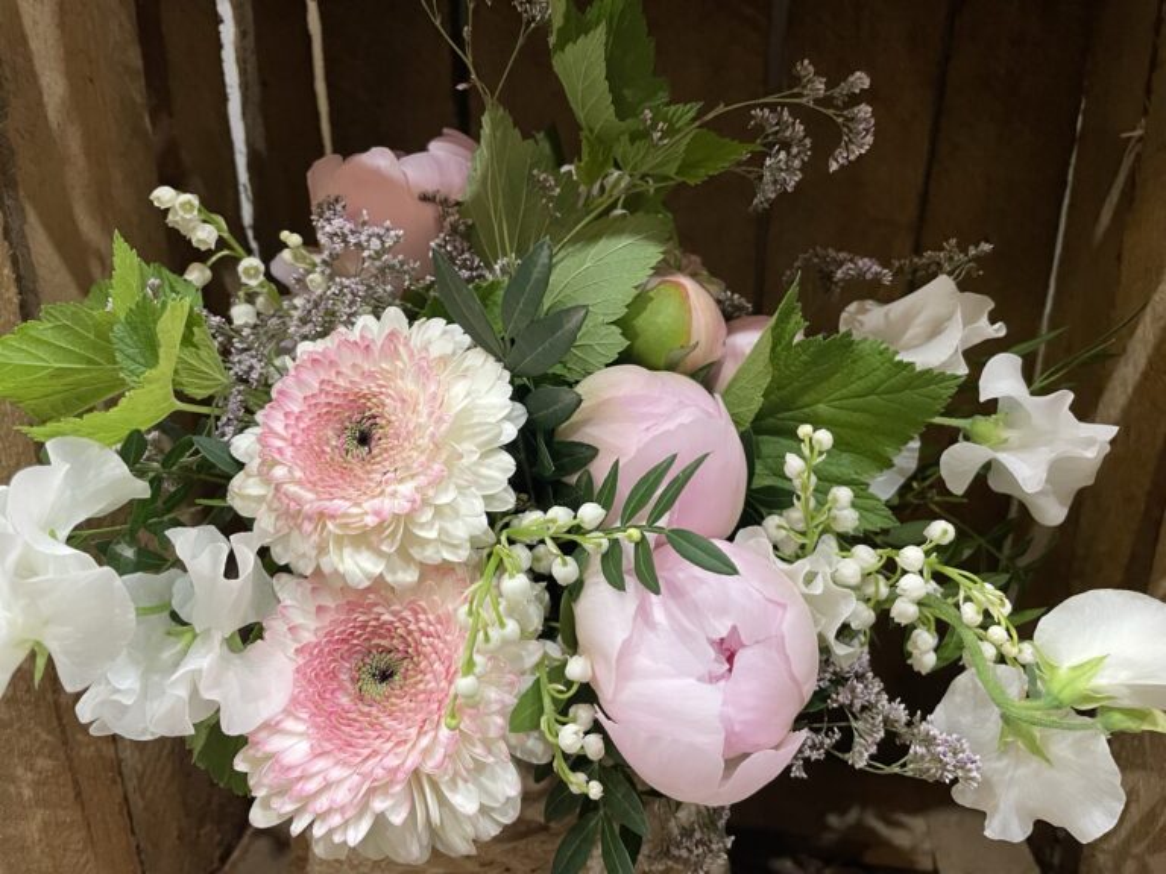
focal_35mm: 26
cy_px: 437
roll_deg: -1.0
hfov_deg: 67.3
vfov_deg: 53.1
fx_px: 876
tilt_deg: -18.5
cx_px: 583
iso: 250
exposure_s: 1/50
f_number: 1.6
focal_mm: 4.2
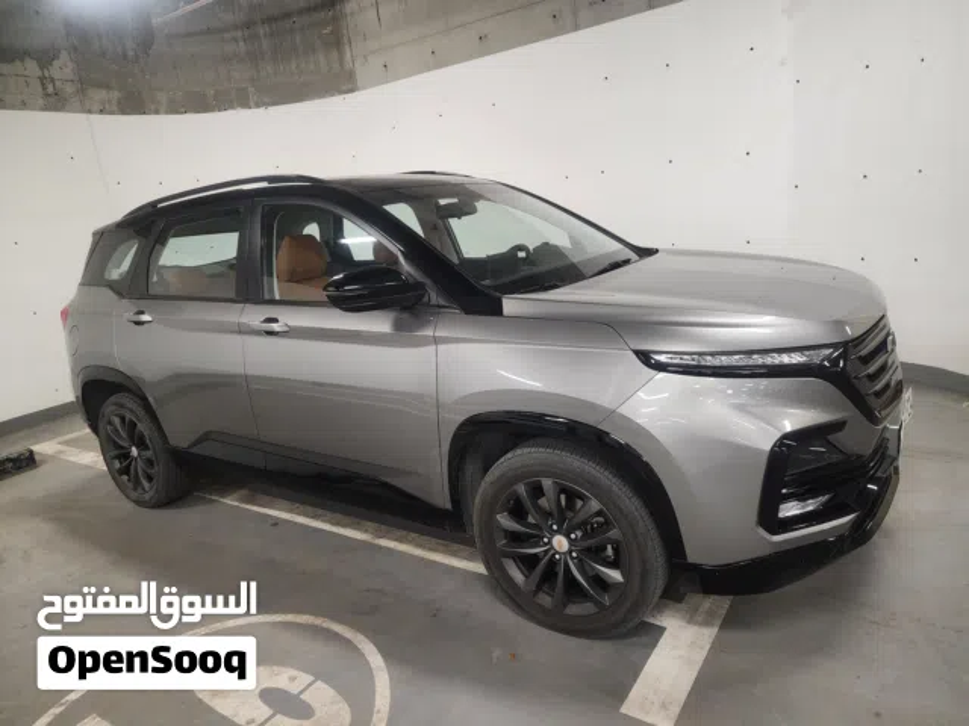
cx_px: 484
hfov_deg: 73.9
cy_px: 363
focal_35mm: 23
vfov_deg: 58.9
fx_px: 644
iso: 800
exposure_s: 1/100
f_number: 1.8
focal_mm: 6.4
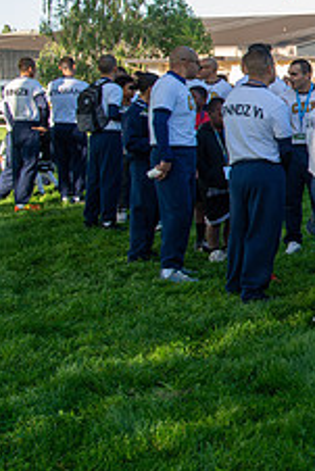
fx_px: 1075
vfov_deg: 24.6
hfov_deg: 14.6
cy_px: 141
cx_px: 570
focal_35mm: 82
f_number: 8
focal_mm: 32
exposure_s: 1/60
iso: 200
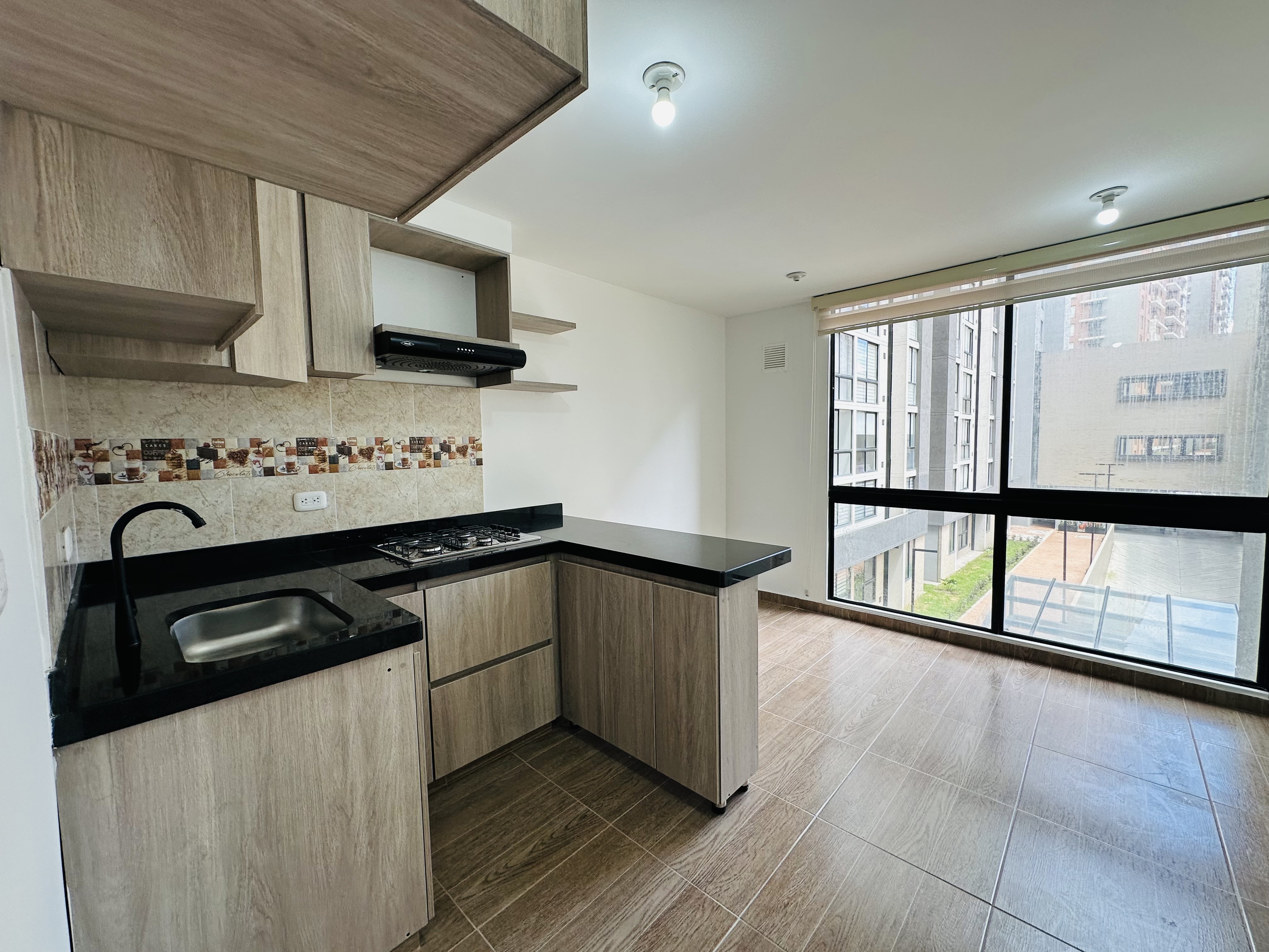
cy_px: 476
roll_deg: +0.6
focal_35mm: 14
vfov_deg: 85.7
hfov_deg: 102.1
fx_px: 513
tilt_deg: -3.8
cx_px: 634
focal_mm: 2.22
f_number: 2.2
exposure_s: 1/120
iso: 50
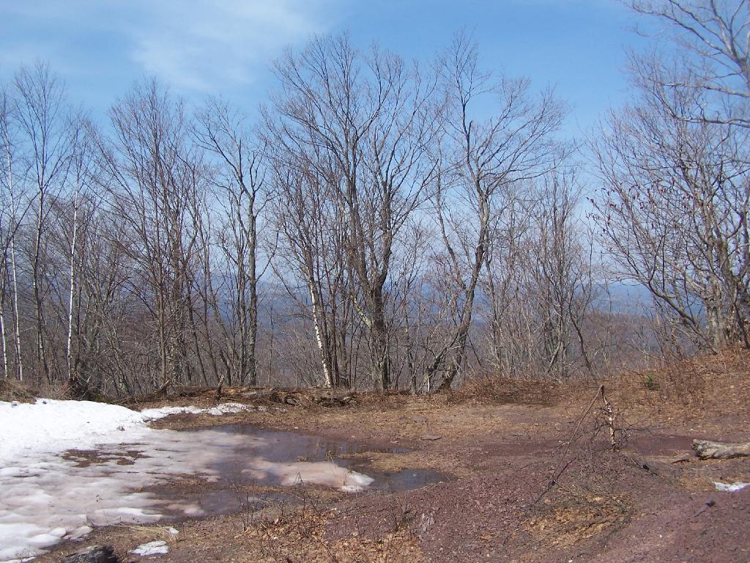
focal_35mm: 38
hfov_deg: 49.0
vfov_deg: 37.7
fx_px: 823
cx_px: 375
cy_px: 282
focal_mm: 6.3
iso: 80
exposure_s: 1/800
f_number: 4
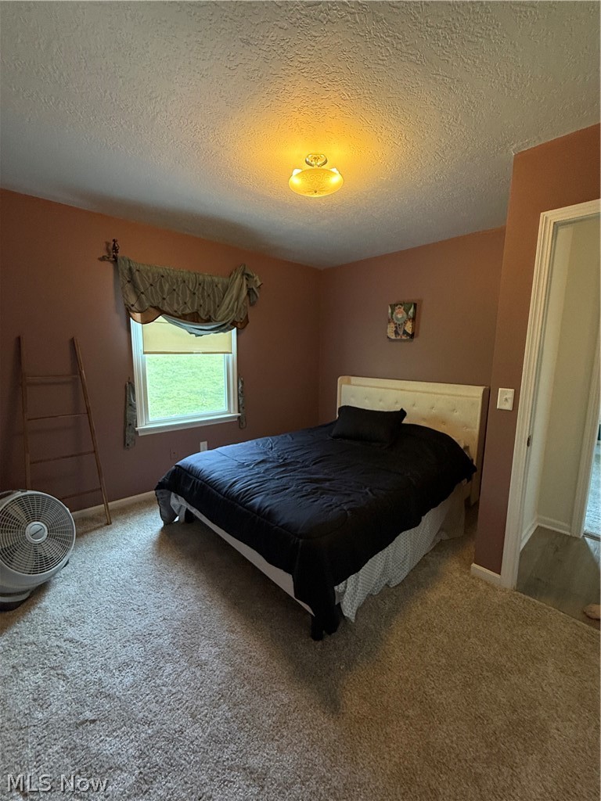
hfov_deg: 85.7
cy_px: 400
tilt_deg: -8.1
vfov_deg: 102.1
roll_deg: -0.6
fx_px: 324
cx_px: 300
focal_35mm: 14
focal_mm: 2.22
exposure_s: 1/120
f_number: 2.2
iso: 160
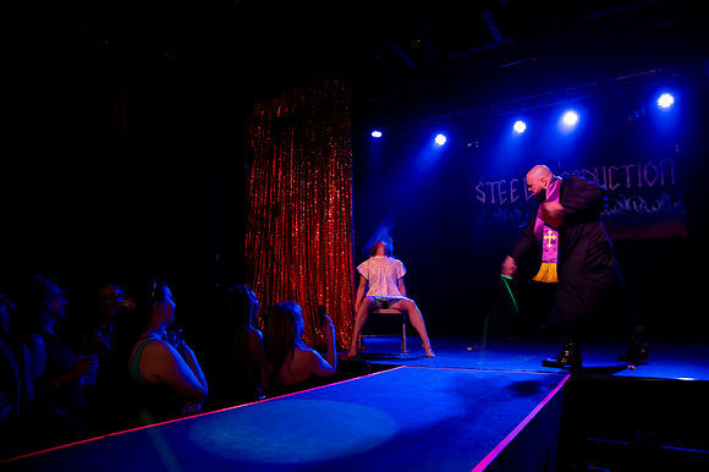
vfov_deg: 53.1
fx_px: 472
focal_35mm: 24
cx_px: 354
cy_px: 236
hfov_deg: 73.8
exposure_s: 1/15
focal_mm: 24
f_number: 4
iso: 4000
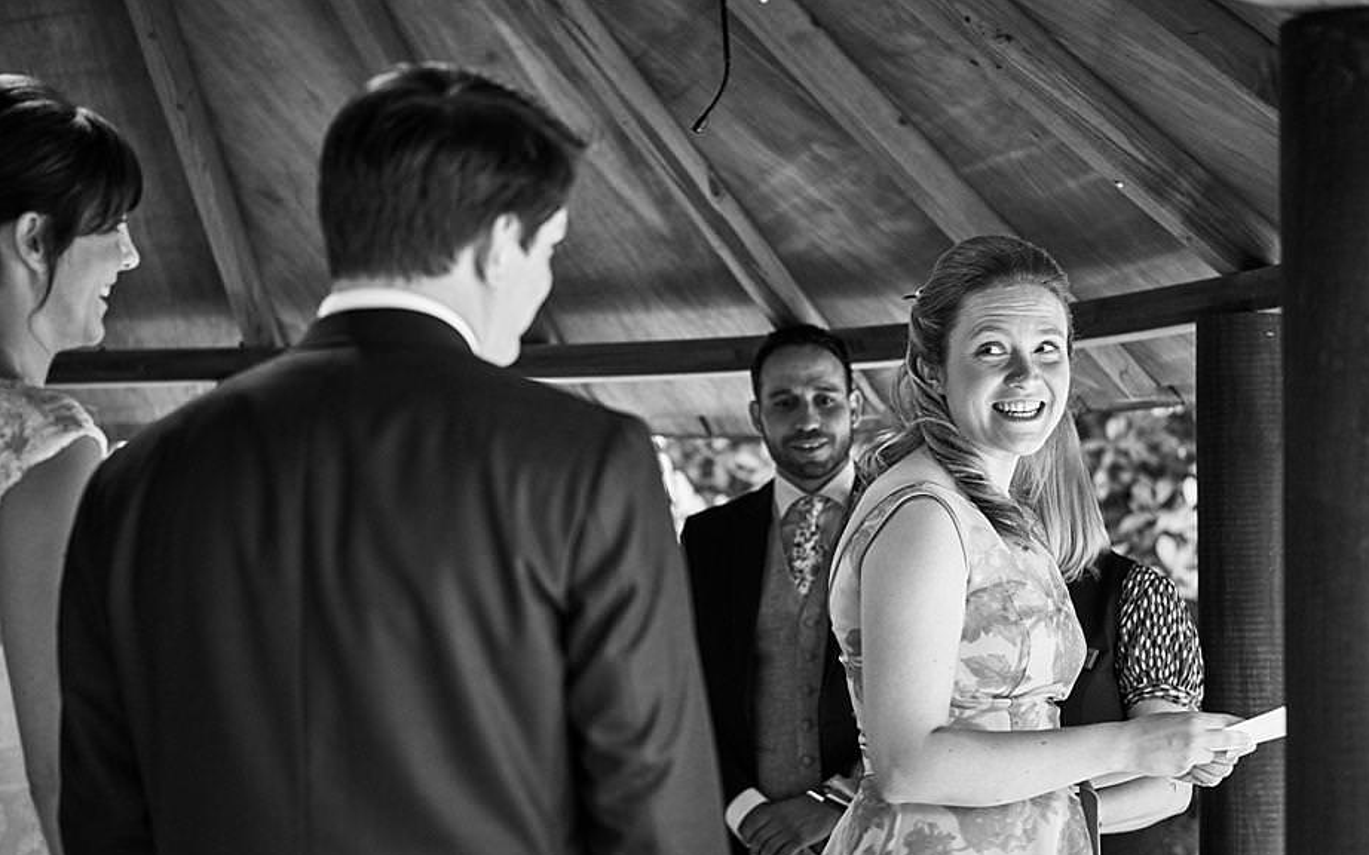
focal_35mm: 83
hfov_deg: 24.9
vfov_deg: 15.7
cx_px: 670
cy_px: 481
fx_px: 3096
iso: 400
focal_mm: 50
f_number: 2.2
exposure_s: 1/100
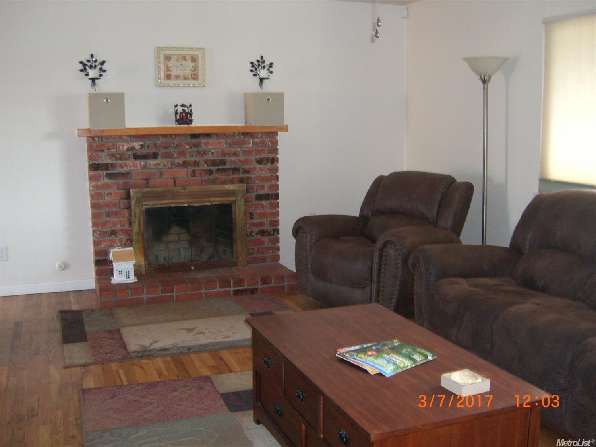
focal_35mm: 38
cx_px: 298
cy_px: 224
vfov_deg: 37.7
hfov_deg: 49.0
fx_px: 654
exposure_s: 1/60
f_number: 2.8
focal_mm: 7.9
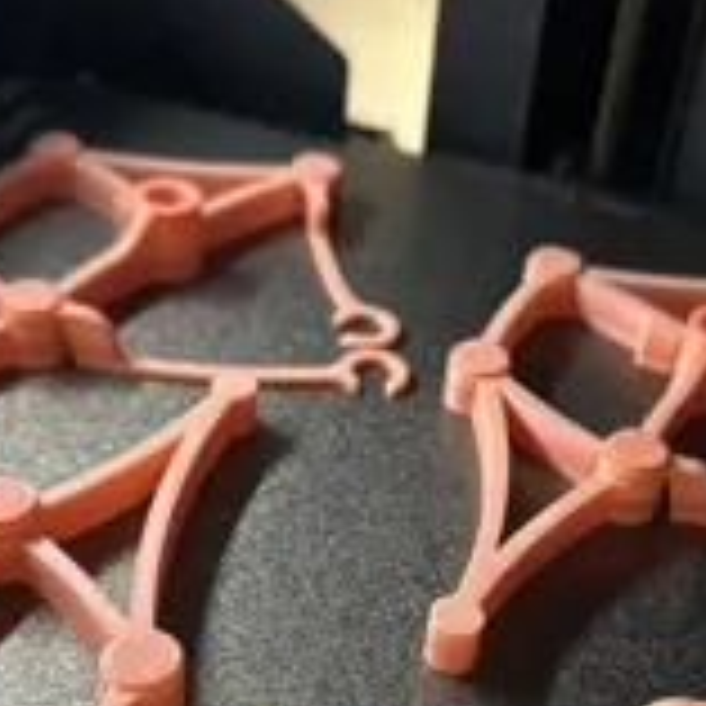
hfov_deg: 31.6
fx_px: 1246
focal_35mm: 54
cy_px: 526
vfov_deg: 31.1
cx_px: 391
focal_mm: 6.86
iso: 1000
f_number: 1.78
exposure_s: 1/40
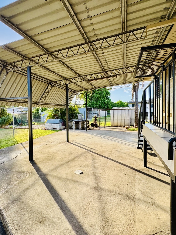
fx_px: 129
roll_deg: +0.8
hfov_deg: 68.7
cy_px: 117
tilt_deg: -2.2
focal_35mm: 19
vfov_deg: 84.7
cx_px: 89
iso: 40
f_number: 2.2
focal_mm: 2.22
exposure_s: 1/379
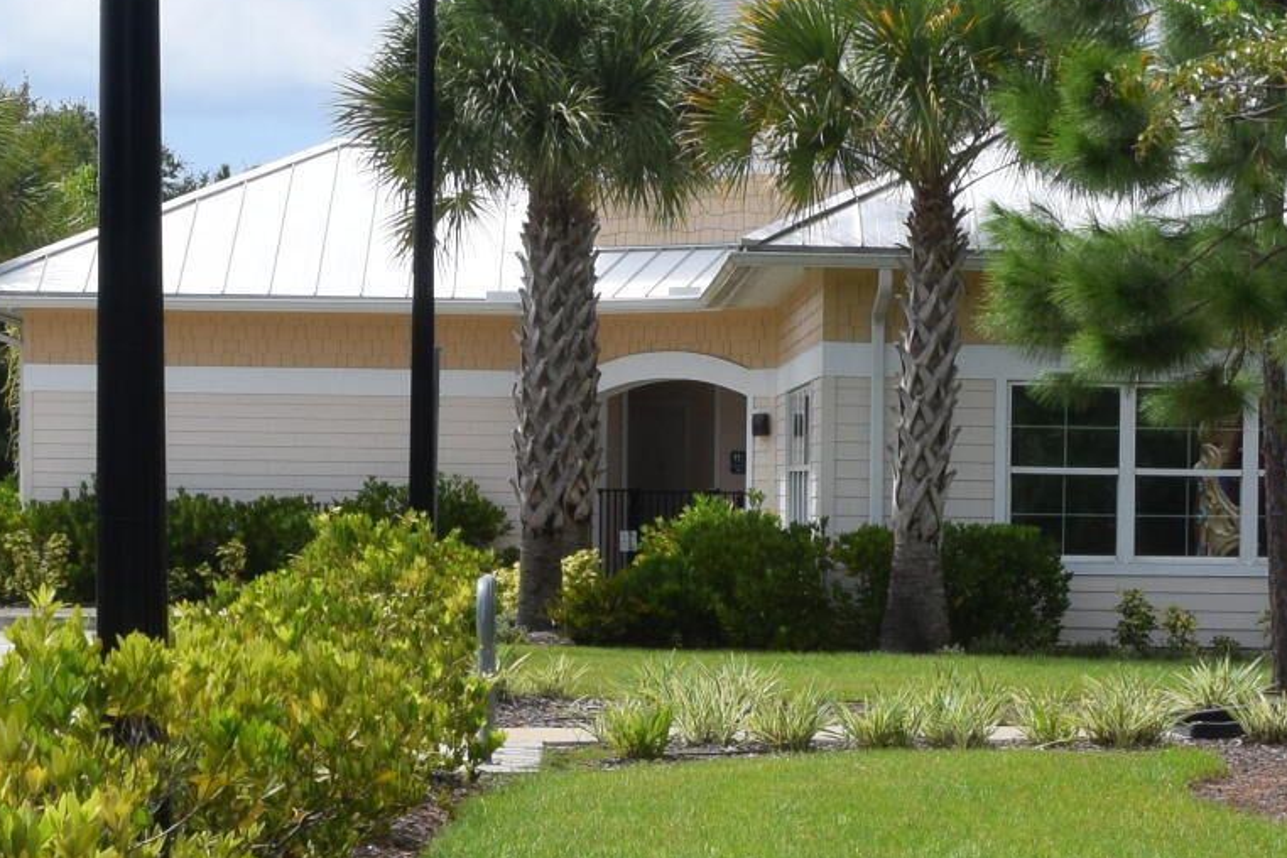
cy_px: 718
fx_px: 4647
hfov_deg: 15.6
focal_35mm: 130
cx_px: 1189
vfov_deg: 10.5
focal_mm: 22
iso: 200
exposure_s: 1/400
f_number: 10
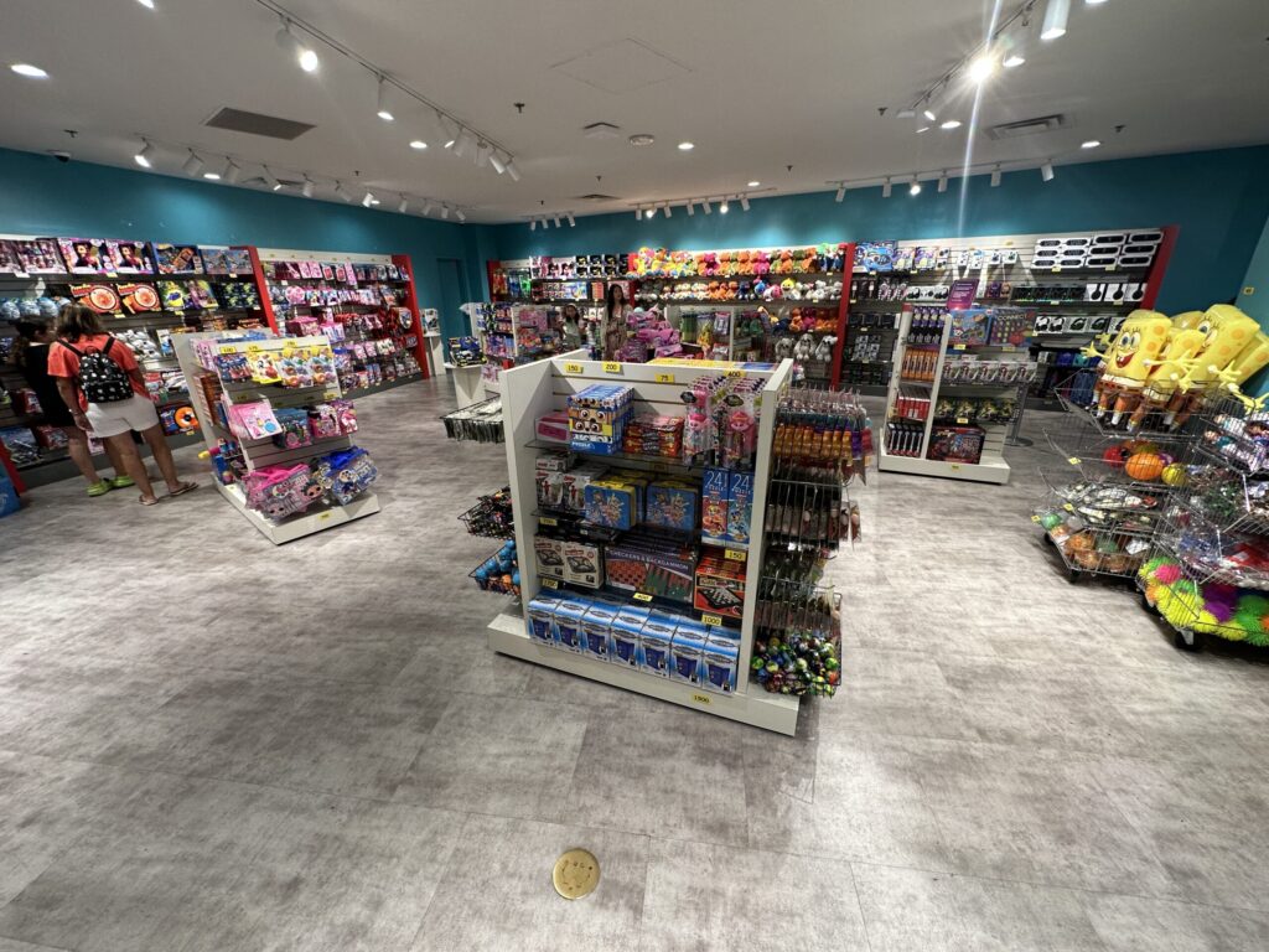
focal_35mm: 14
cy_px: 476
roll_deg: +0.6
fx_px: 513
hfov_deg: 102.1
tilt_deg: -21.6
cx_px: 634
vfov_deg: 85.7
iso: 160
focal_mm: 2.22
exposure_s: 1/120
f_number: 2.2
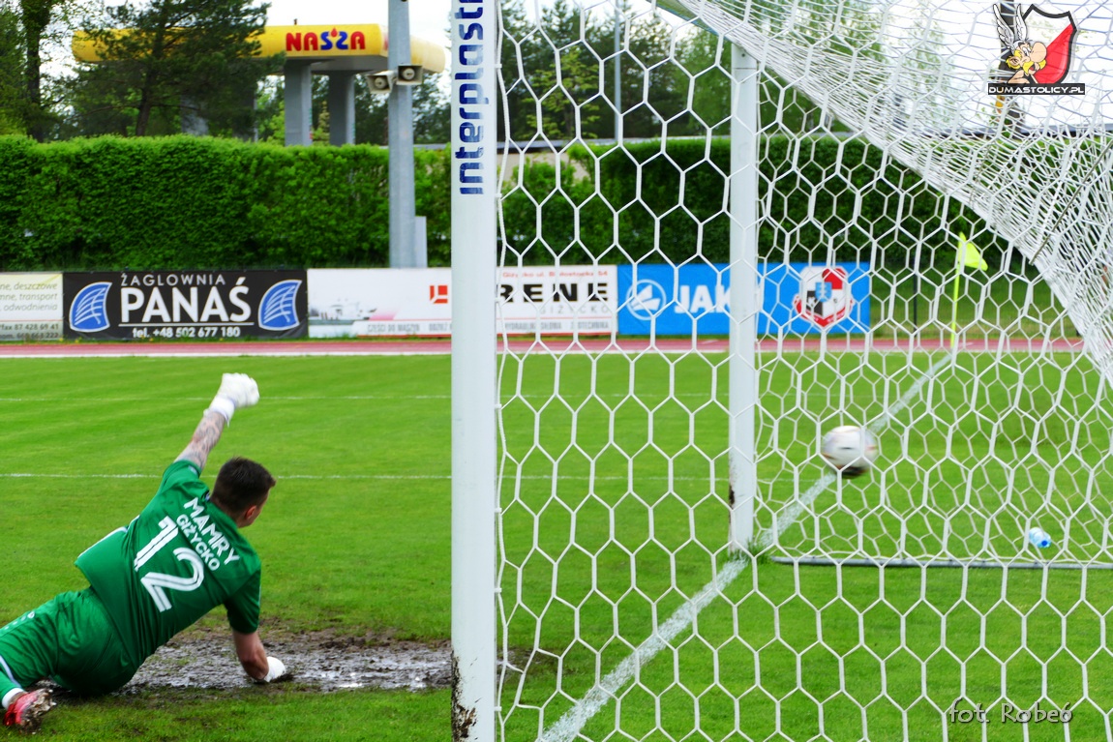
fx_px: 3648
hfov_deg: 17.3
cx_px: 556
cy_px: 371
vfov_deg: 11.6
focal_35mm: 118
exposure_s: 1/500
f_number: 3.9
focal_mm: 43.05
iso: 200
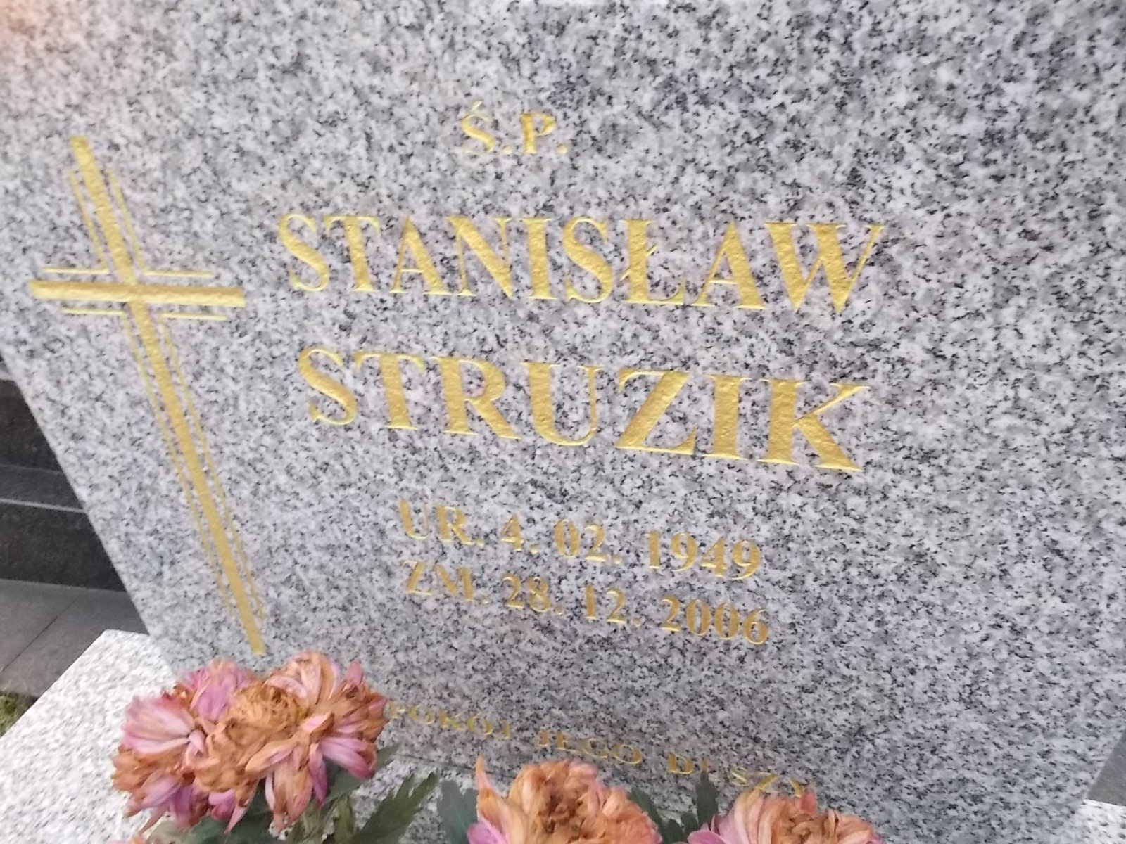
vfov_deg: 53.1
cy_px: 422
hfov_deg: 67.3
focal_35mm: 26
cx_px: 563
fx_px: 846
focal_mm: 4.6
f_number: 3.2
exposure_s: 1/80
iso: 400
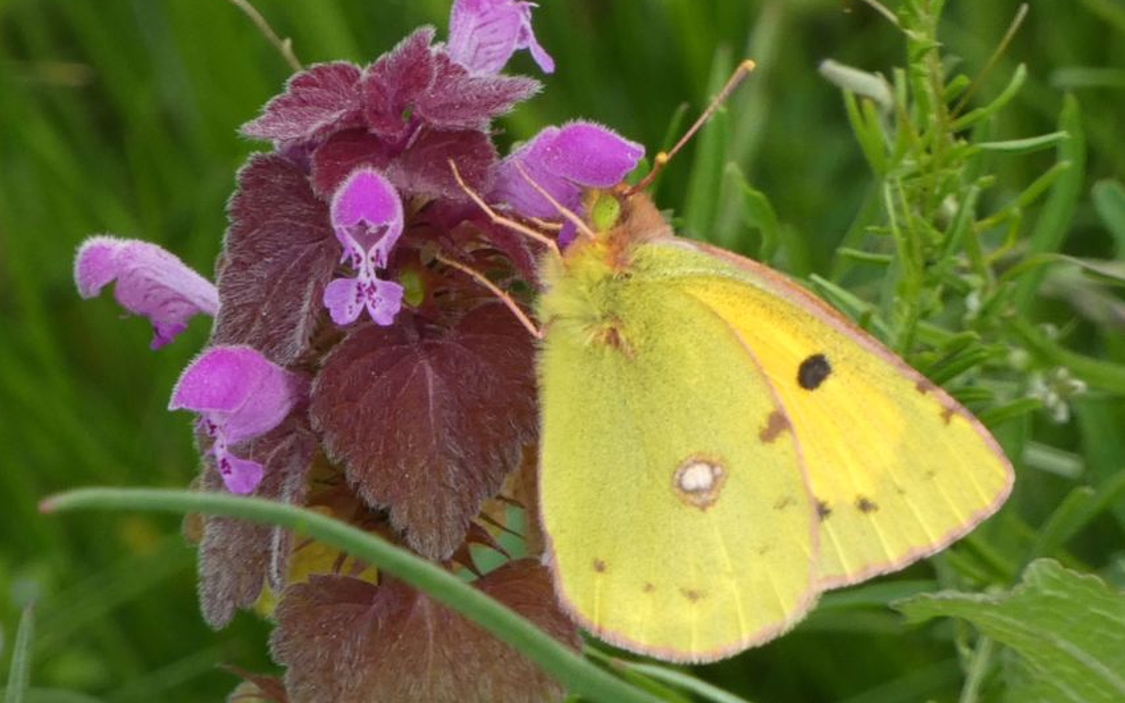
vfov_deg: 2.4
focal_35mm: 548
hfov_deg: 3.8
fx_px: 16799
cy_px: 323
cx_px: 563
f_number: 5.6
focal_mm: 92.3
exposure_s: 1/100
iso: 200
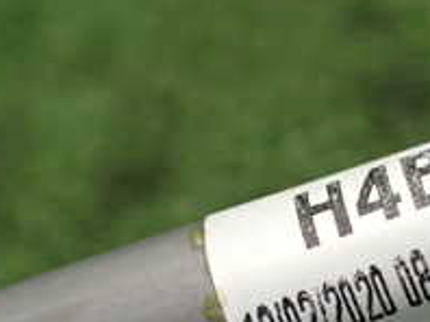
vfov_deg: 16.2
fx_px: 1129
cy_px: 222
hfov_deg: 21.1
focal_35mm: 91
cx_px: 380
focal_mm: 5.4
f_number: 2.3
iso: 500
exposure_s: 1/125
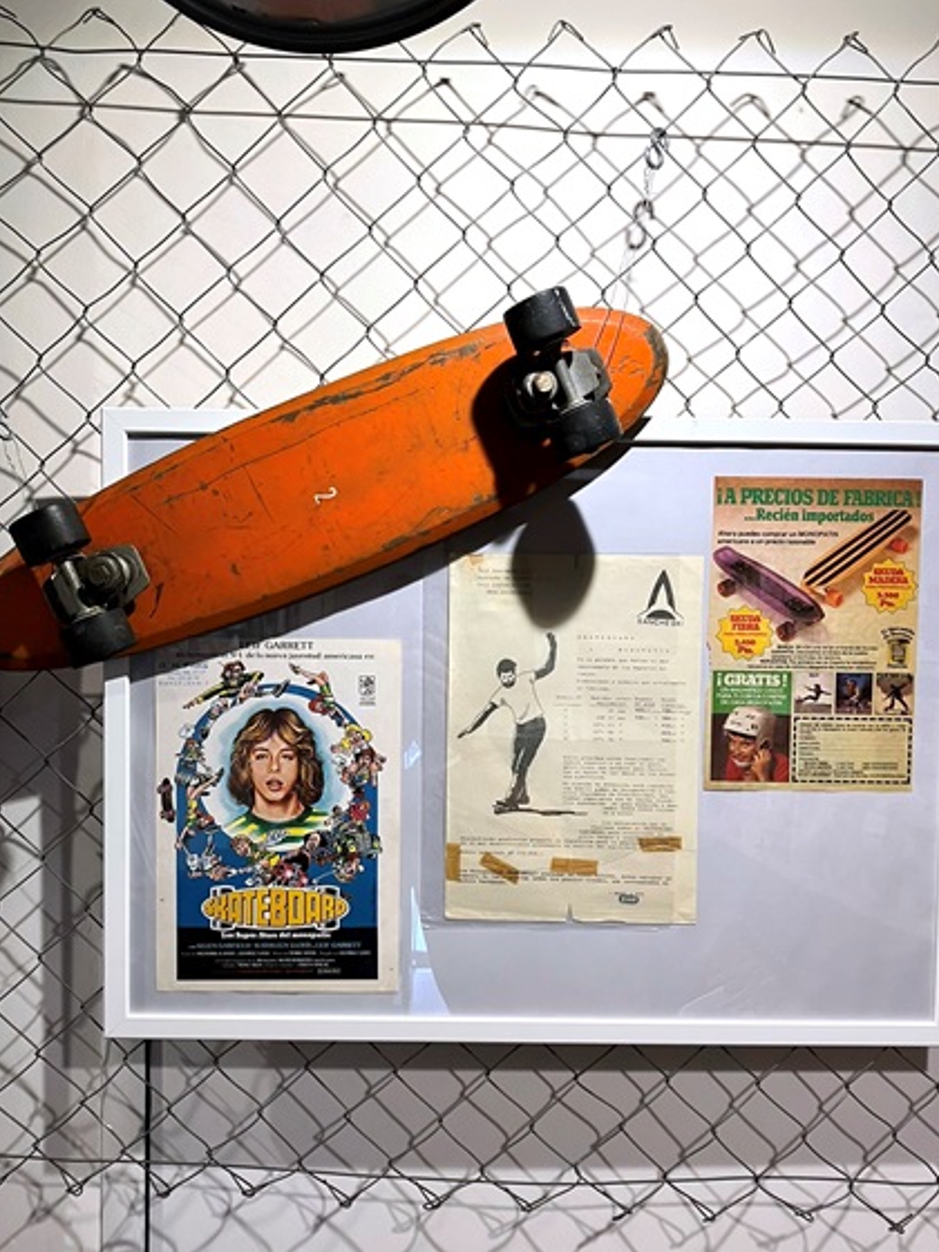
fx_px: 1157
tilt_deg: -3.2
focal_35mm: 32
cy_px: 700
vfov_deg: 56.7
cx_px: 449
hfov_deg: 44.2
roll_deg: +0.8
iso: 50
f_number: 1.8
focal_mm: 3.99
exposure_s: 1/50
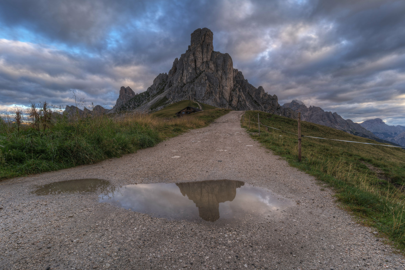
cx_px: 211
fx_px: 214
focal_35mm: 19
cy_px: 141
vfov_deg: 64.6
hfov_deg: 86.8
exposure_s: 1/8
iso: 100
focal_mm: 18
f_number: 14
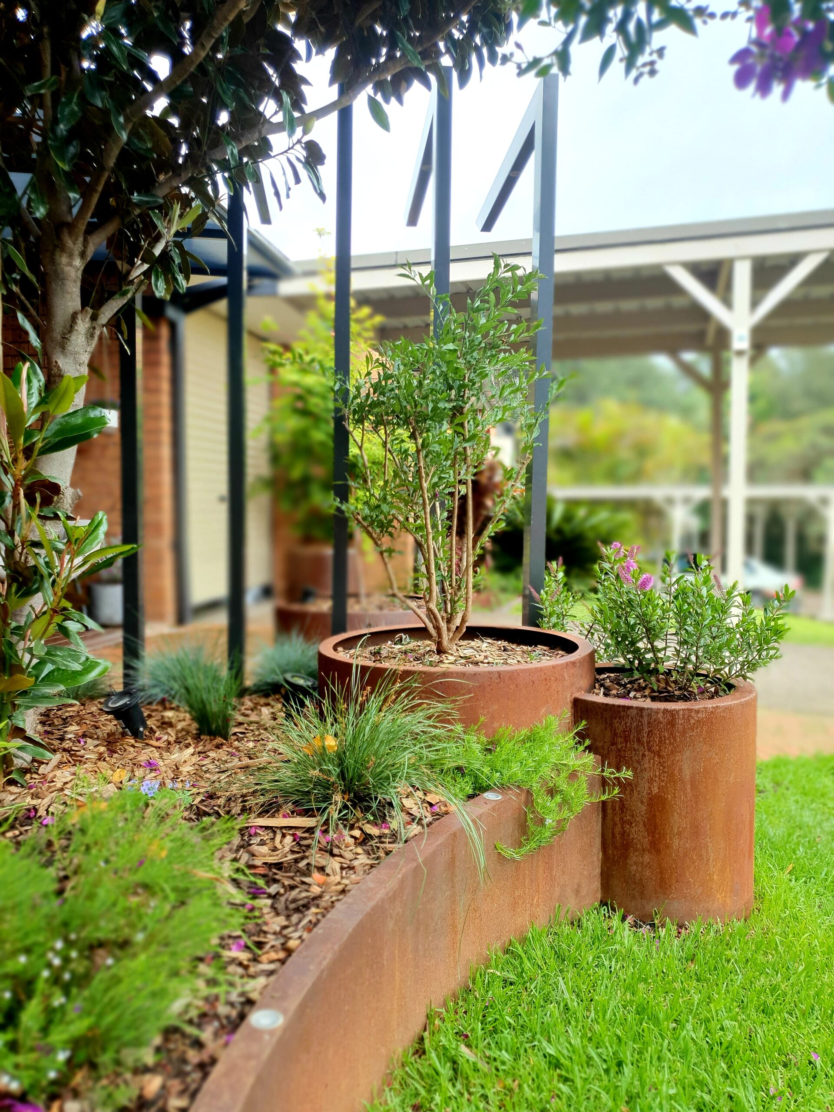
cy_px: 556
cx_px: 417
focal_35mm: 26
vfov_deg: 67.3
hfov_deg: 53.1
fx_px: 835
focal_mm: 4.32
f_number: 1.5
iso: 50
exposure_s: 1/115
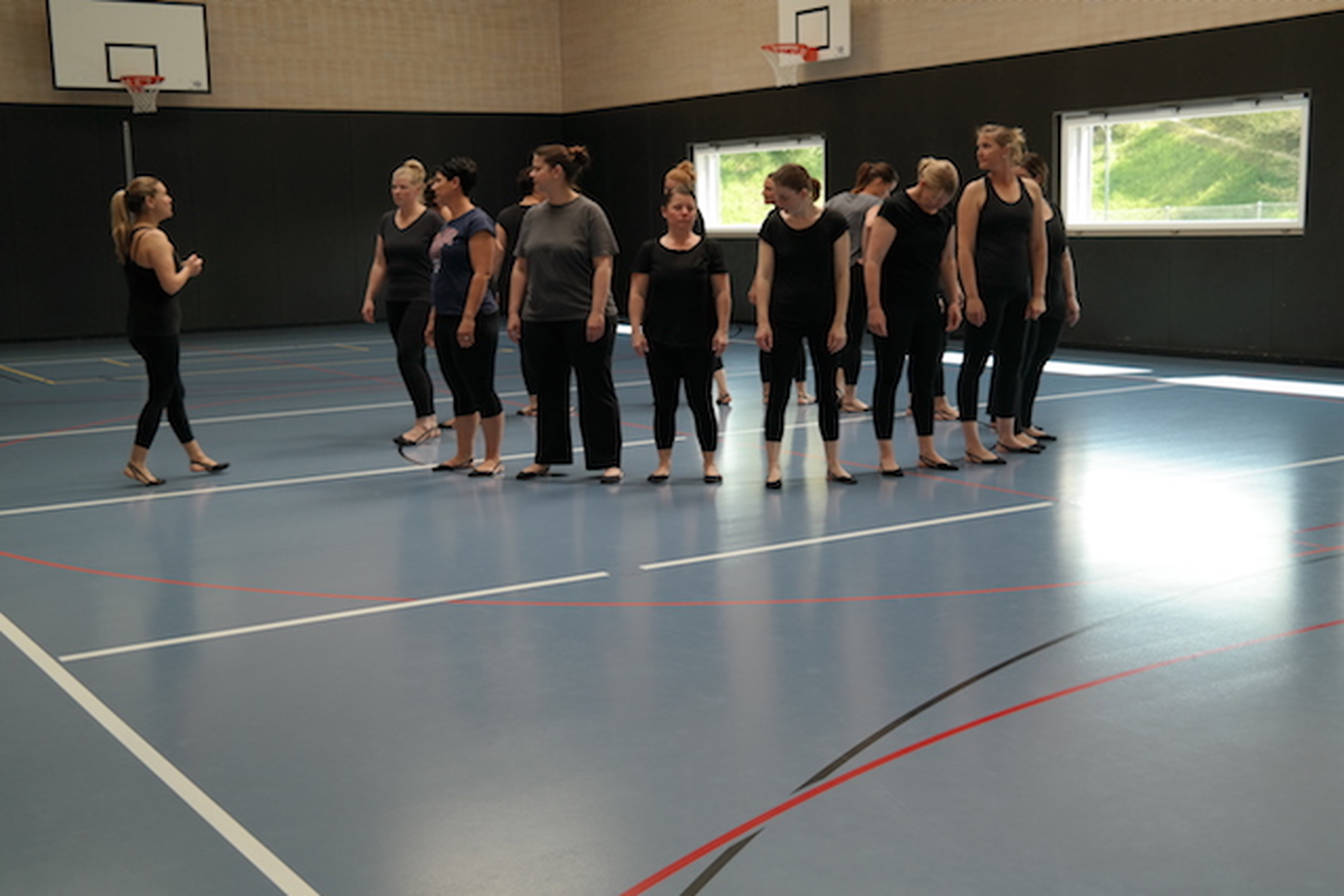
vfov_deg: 30.5
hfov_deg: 44.5
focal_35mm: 44
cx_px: 672
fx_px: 1643
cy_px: 448
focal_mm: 29
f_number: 4
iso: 200
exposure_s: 1/50
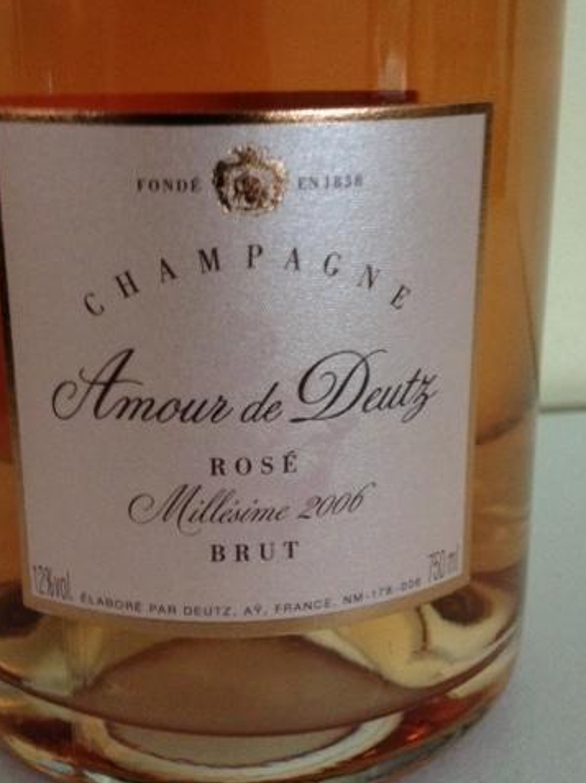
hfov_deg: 30.8
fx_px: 1062
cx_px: 246
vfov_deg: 40.4
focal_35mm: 47
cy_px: 340
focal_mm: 4.28
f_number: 2.4
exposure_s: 1/20
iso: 250
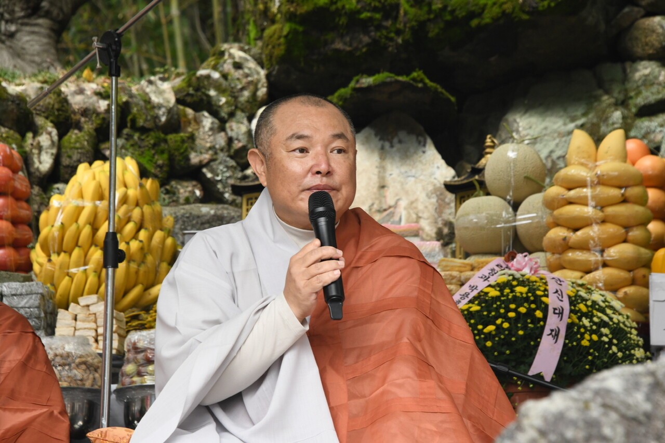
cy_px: 222
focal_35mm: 210
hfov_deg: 9.8
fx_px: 3878
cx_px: 332
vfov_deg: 6.5
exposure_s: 1/250
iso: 1600
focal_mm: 210
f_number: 13
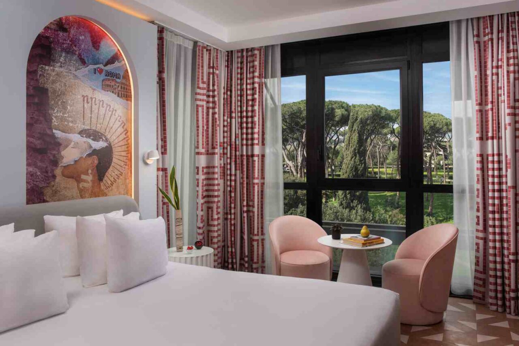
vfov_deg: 46.4
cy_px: 173
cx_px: 260
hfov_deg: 65.5
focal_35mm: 28
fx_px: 403
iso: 40
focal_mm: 28
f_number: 9
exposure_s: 1/40
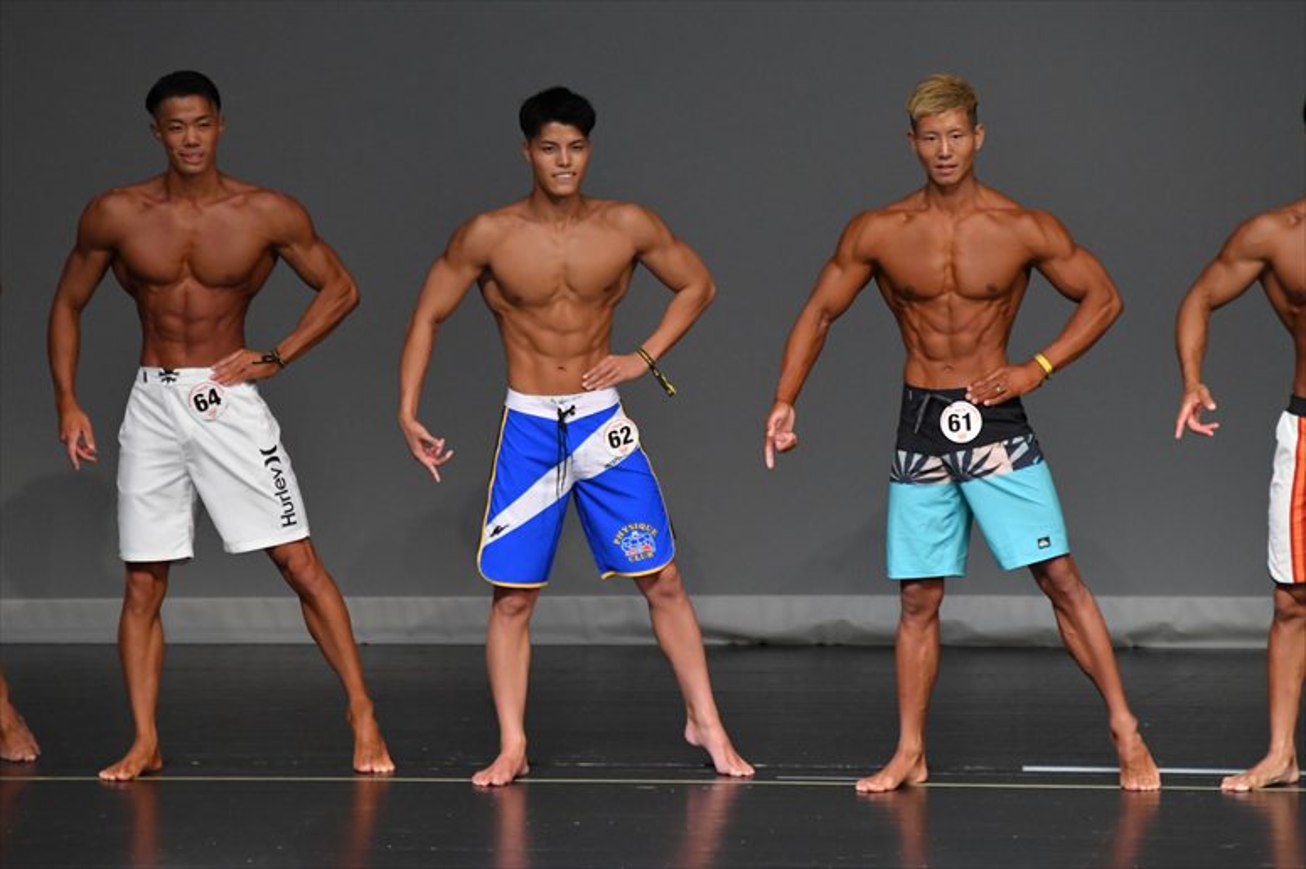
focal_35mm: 345
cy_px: 434
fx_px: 12510
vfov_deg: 4.0
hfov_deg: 6.0
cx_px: 653
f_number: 5.6
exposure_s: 1/400
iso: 3200
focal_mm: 230
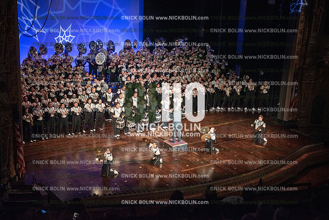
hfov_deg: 33.4
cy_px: 110
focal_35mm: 60
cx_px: 164
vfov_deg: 22.6
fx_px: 548
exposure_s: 1/640
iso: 2000
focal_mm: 60
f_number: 2.8
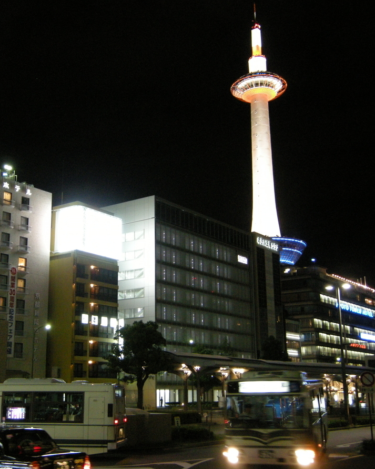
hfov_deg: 32.6
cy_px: 236
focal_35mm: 46
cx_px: 143
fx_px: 638
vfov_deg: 40.3
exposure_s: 1/9.3
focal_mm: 7.5
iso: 400
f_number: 2.7
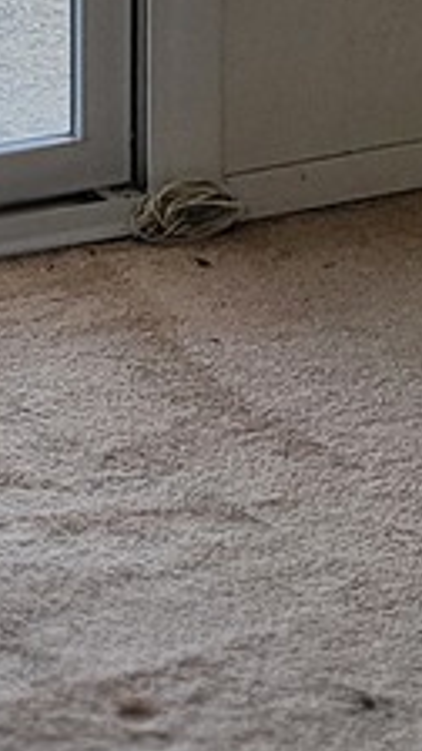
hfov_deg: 6.9
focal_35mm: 168
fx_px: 3342
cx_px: -506
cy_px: -412
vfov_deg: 12.1
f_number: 1.8
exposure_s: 1/140
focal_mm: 5
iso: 40
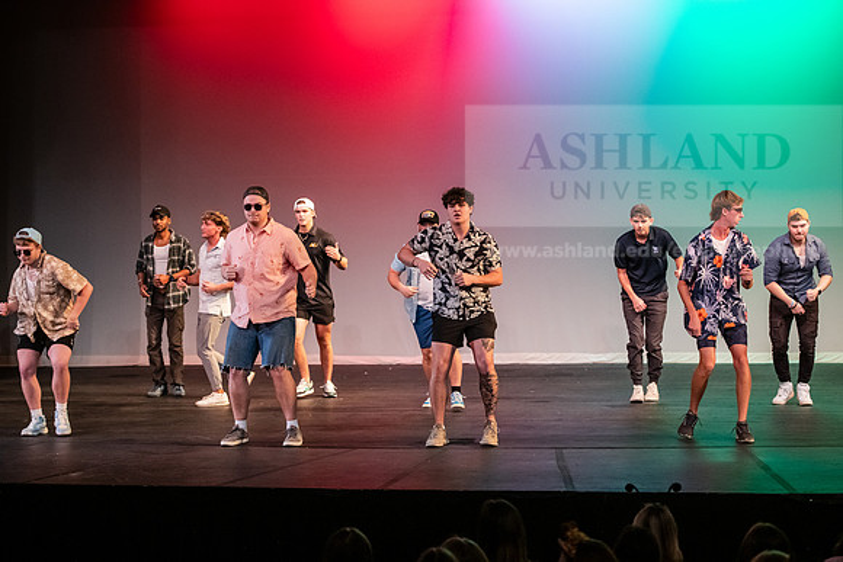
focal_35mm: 80
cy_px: 281
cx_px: 422
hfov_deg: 25.4
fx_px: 1874
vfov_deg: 17.1
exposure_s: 1/320
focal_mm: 80
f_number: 3.2
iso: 4000
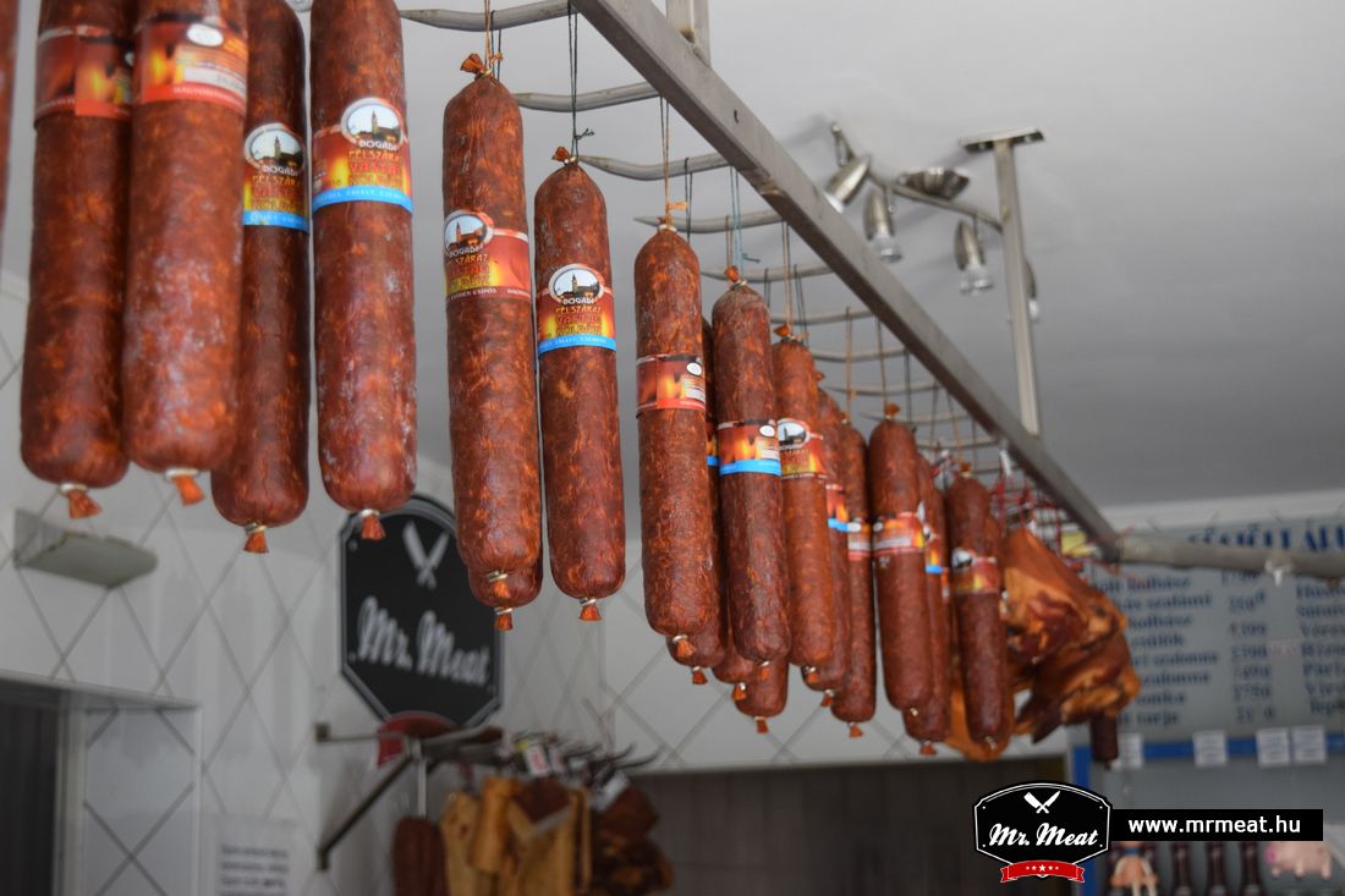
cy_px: 448
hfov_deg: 33.4
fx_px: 2241
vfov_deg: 22.6
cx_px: 672
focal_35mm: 60
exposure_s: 1/60
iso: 900
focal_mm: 40
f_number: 4.8
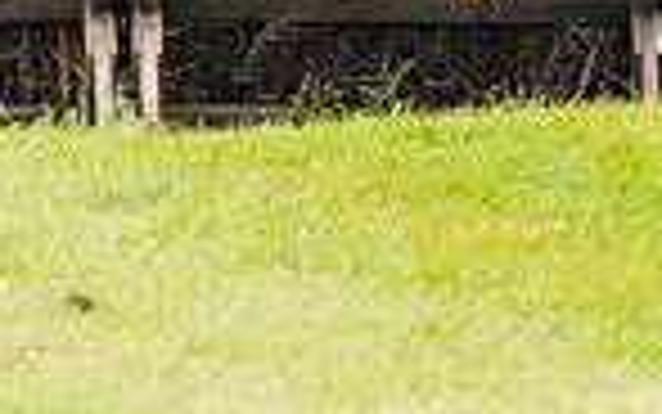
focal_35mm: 1662
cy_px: -551
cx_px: 1280
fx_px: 29997
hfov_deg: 1.3
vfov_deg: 0.8
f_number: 4
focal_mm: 160
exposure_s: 1/1250
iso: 640
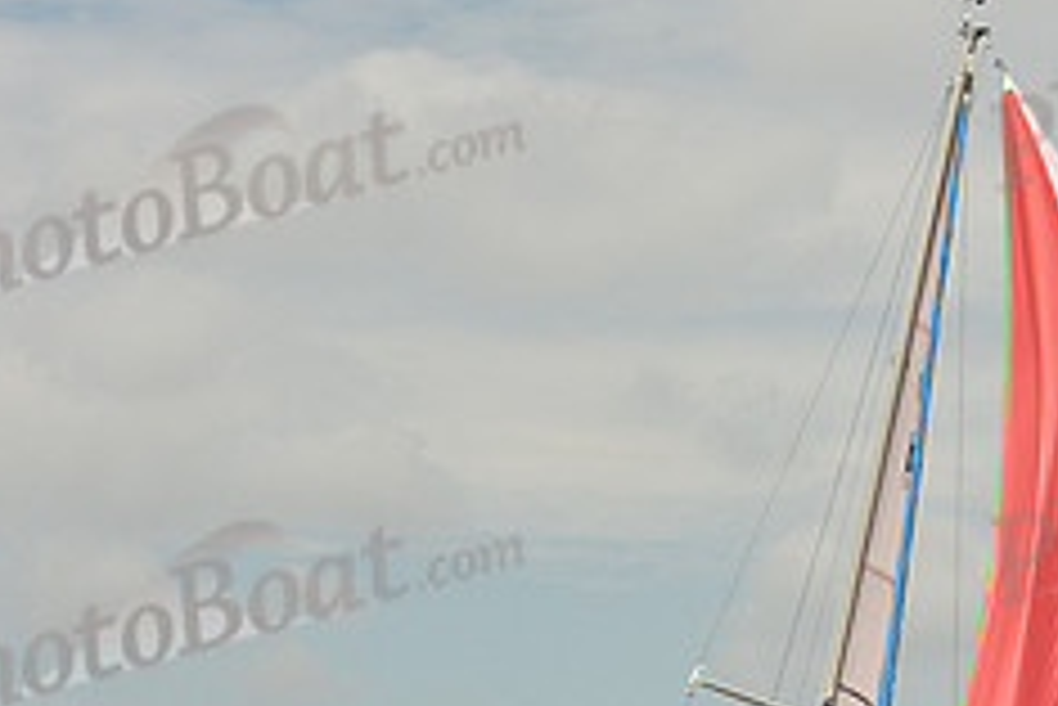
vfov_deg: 5.4
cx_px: 759
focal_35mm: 252
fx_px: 7410
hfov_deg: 8.2
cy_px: 787
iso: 320
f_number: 10
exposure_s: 1/1250
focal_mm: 102
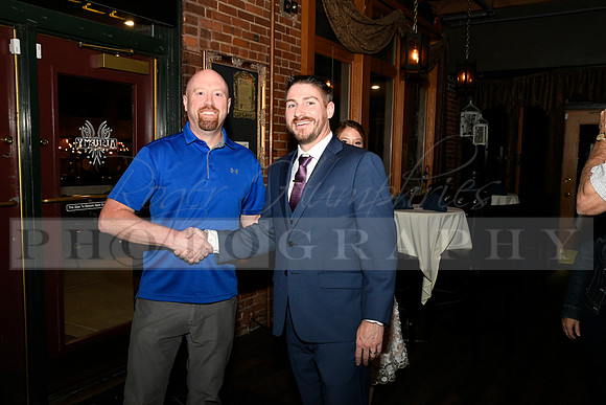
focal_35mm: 32
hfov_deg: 58.7
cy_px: 202
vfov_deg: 41.1
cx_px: 303
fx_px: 539
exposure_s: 1/60
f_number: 11
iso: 6400
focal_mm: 32
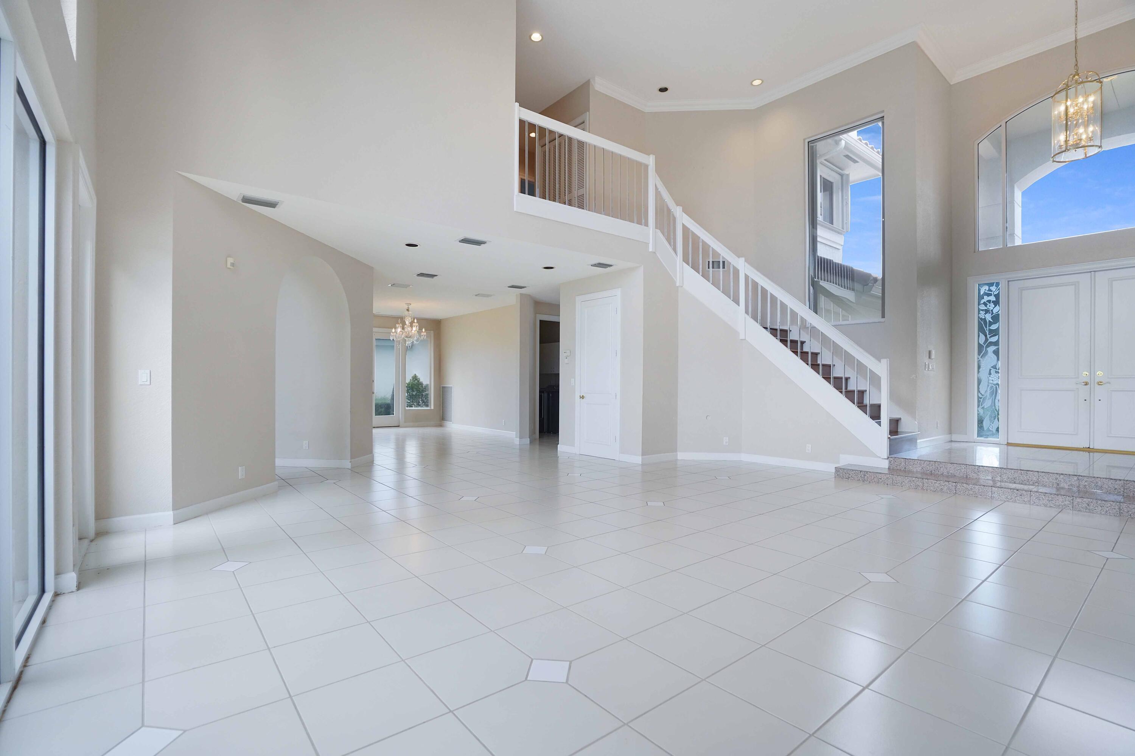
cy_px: 378
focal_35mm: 16
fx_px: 504
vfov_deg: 73.7
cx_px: 568
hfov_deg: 96.7
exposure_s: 1/200
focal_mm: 16
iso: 1000
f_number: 5
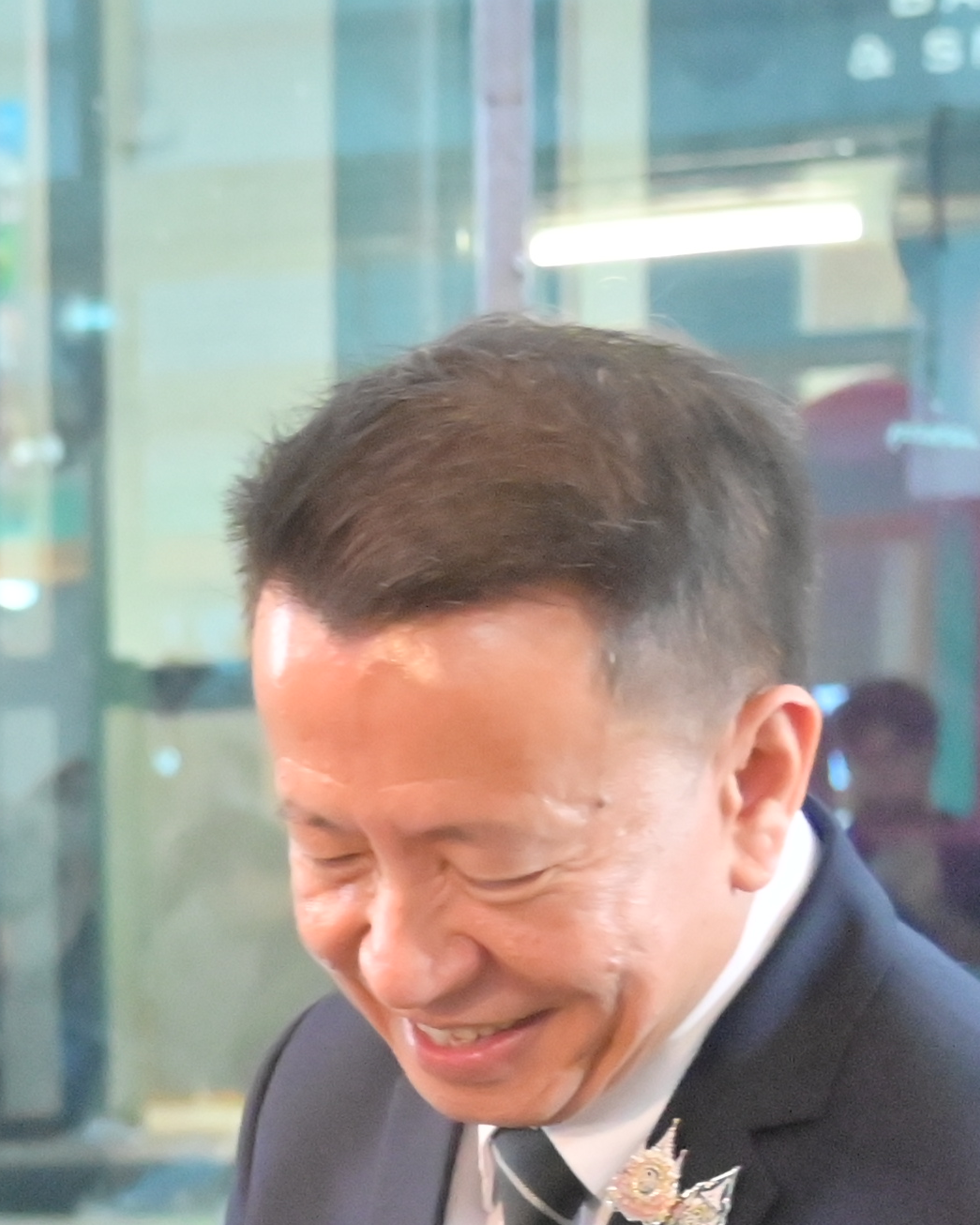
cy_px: 1331
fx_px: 5981
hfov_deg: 8.8
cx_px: -1104
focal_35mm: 165
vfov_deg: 11.5
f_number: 4.5
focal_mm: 38
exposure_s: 1/125
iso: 9000
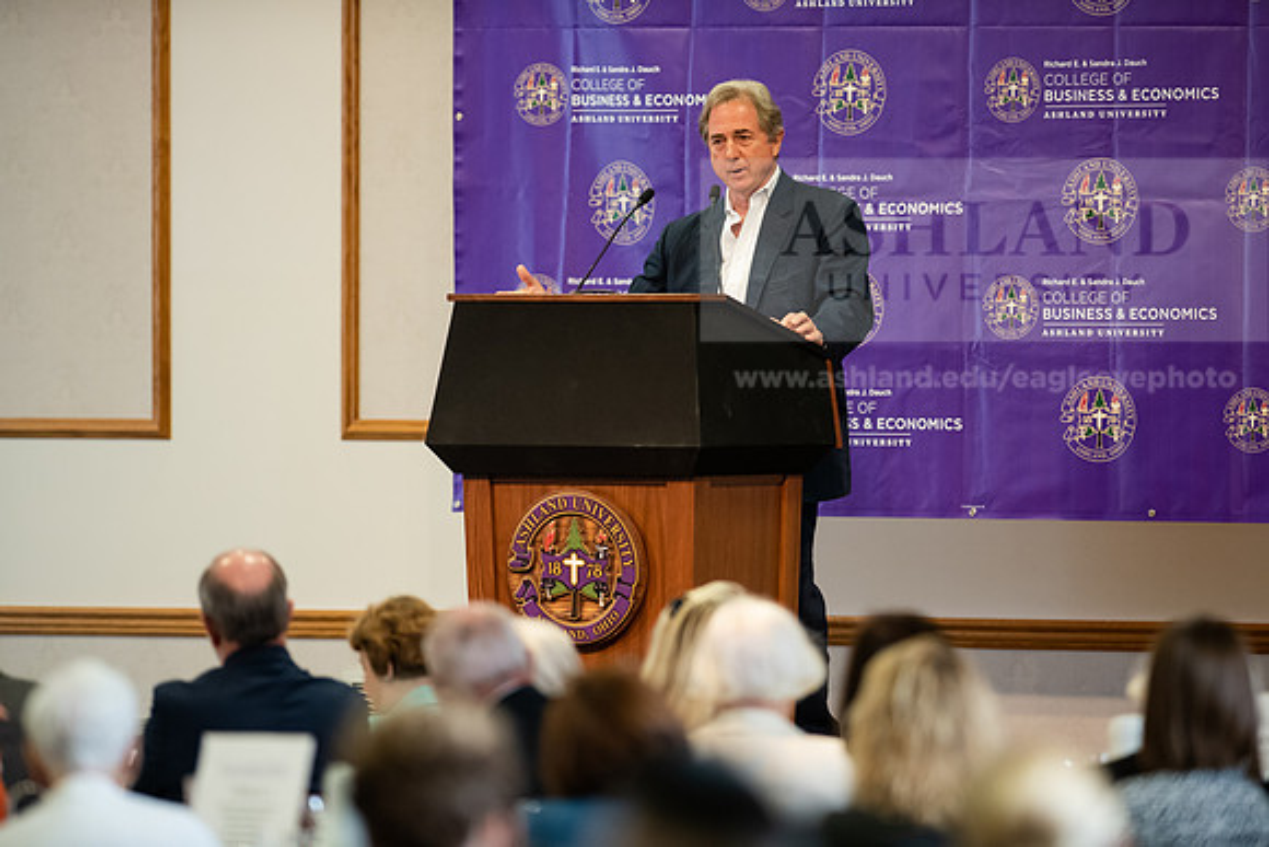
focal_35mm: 300
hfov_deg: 6.9
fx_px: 10577
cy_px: 424
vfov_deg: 4.6
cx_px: 634
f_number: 3.2
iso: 2000
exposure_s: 1/200
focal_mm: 300
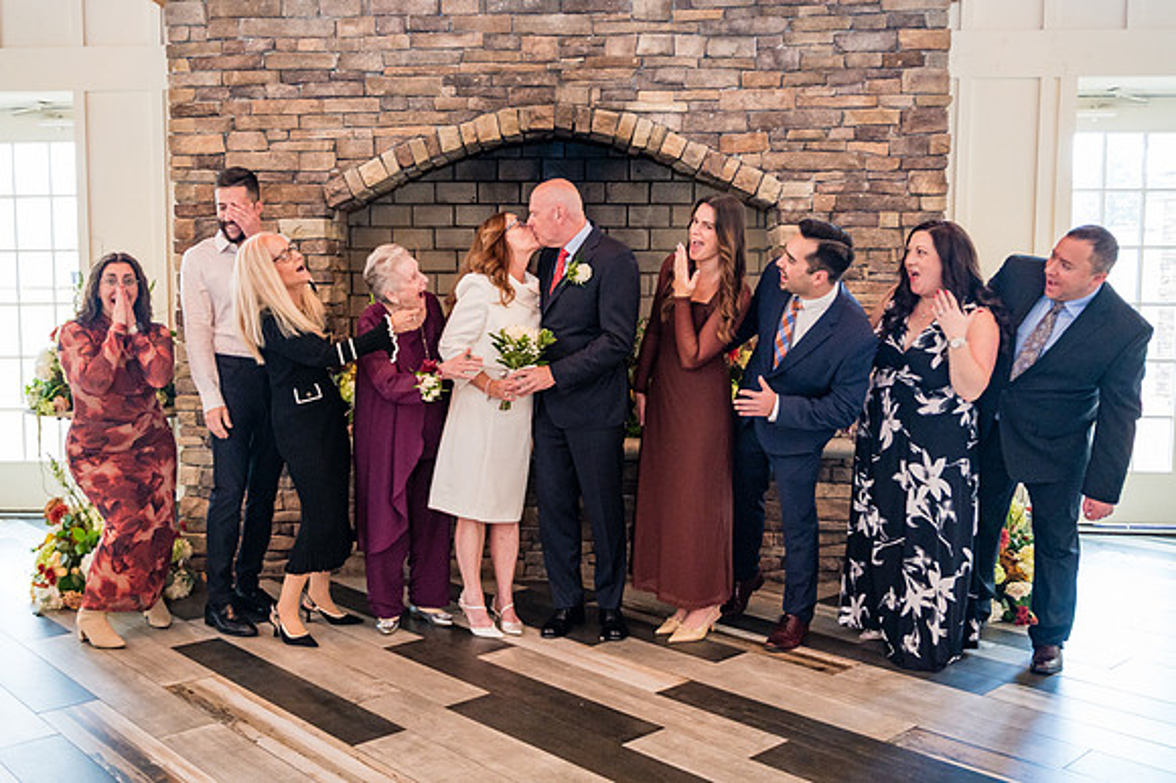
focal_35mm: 35
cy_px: 391
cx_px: 513
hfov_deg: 54.5
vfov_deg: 37.9
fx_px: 1138
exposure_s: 1/80
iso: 2000
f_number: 4
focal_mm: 30
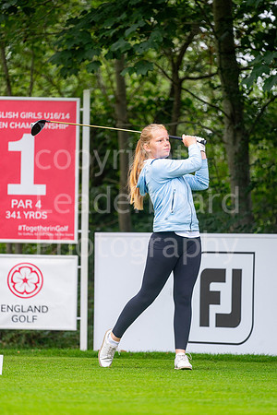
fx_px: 3462
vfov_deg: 6.9
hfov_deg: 4.6
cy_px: 208
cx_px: 138
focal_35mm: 300
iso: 500
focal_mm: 300
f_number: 4
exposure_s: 1/800
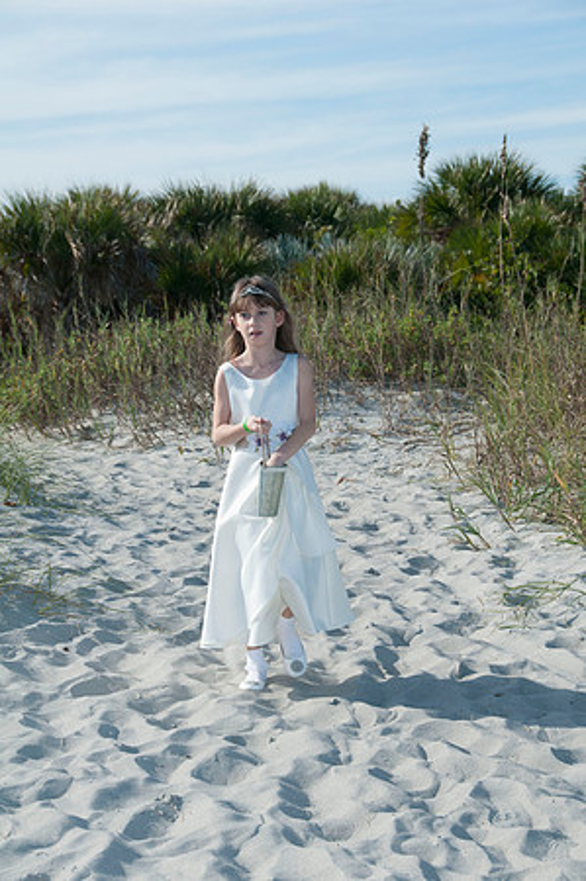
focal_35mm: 105
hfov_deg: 13.0
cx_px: 293
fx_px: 2569
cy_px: 440
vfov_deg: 19.5
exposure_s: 1/250
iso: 100
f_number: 10
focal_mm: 70
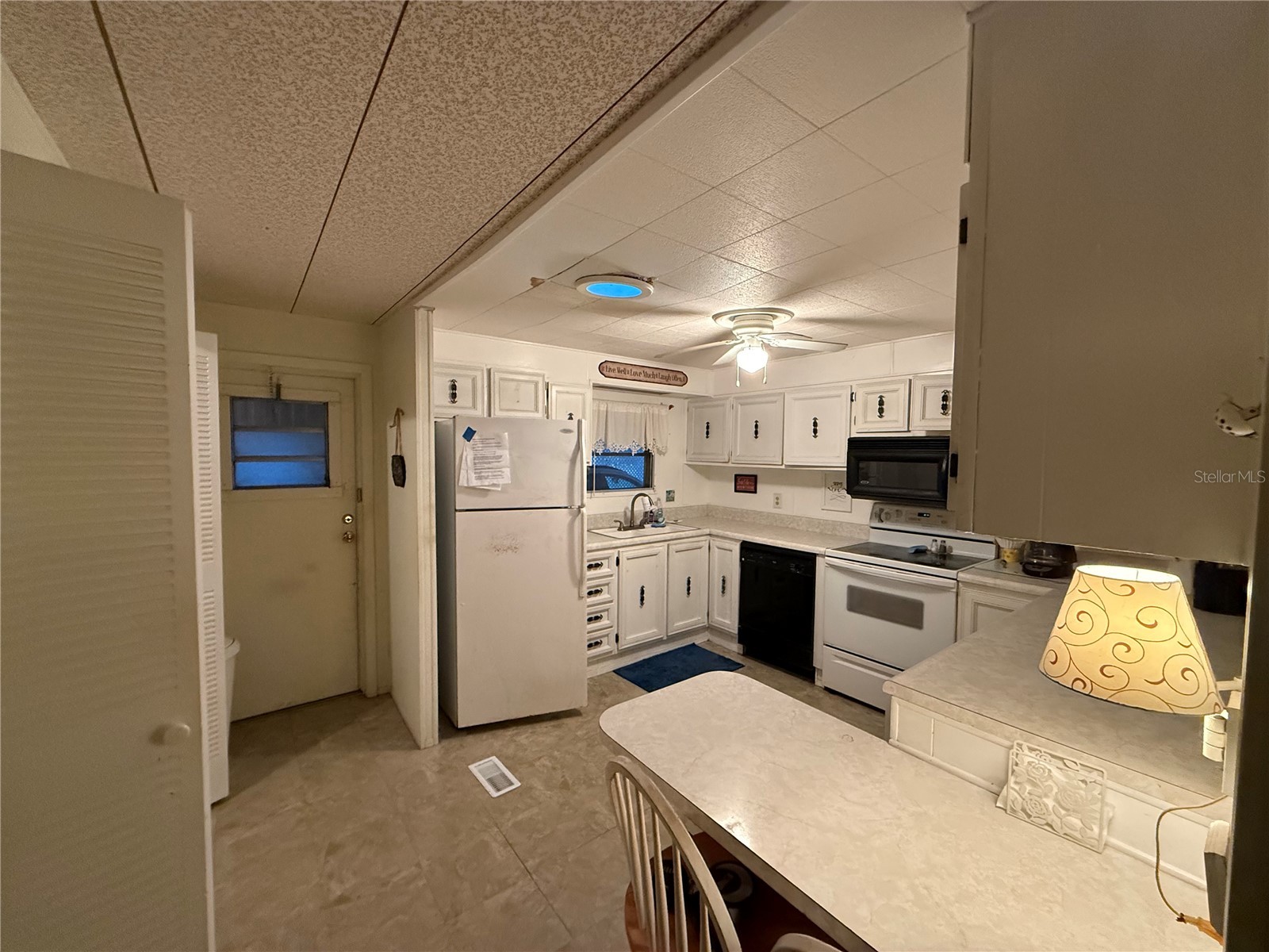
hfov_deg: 102.1
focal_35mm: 14
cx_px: 634
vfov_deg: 85.7
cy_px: 476
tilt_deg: -2.2
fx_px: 513
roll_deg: -0.8
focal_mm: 2.22
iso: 640
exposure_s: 1/60
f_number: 2.2
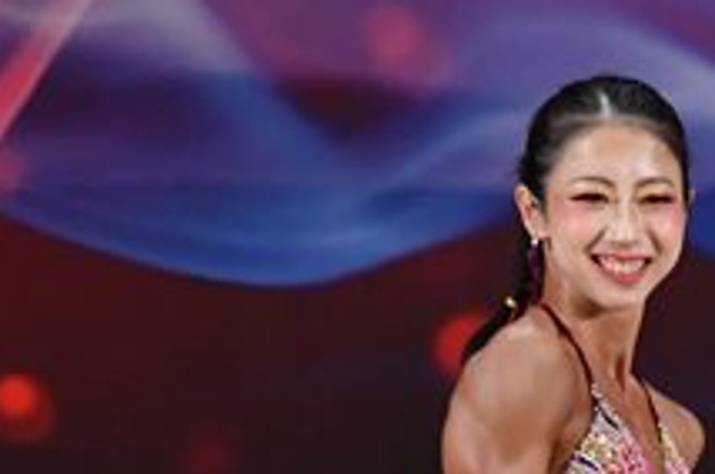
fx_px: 20505
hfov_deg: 2.0
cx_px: 1271
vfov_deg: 1.3
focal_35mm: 1034
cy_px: 835
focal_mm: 190
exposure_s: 1/400
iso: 3200
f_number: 5.6
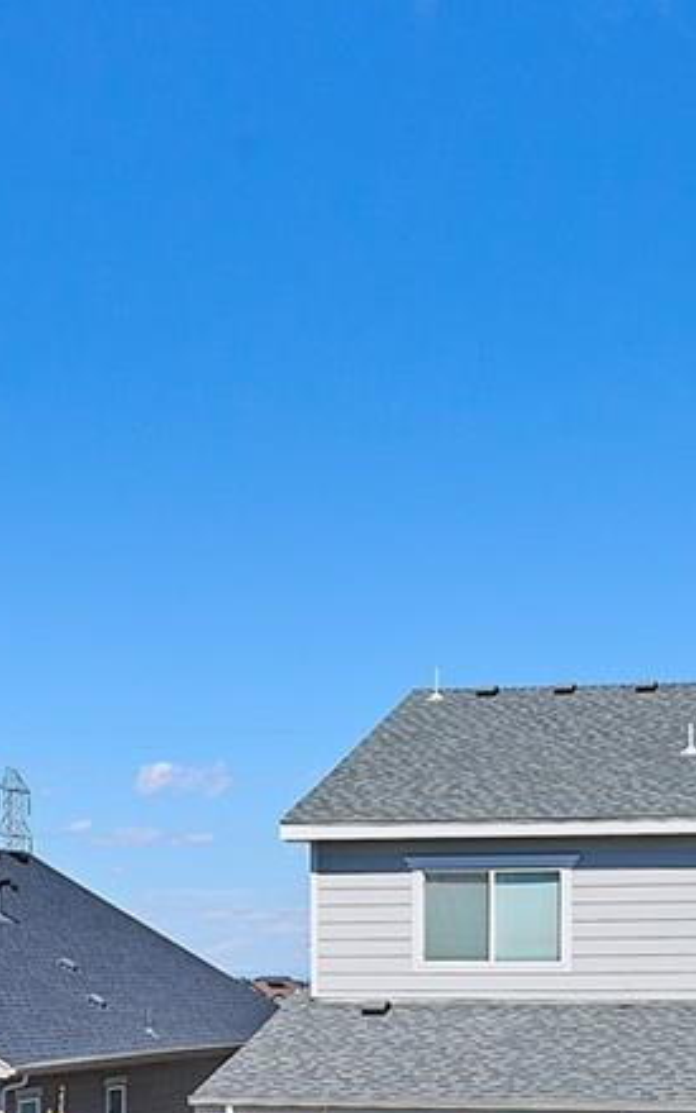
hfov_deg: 20.0
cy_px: 1042
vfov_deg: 30.0
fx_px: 1968
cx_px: 456
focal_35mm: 65
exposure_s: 1/1000
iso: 400
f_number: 10
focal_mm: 17.5
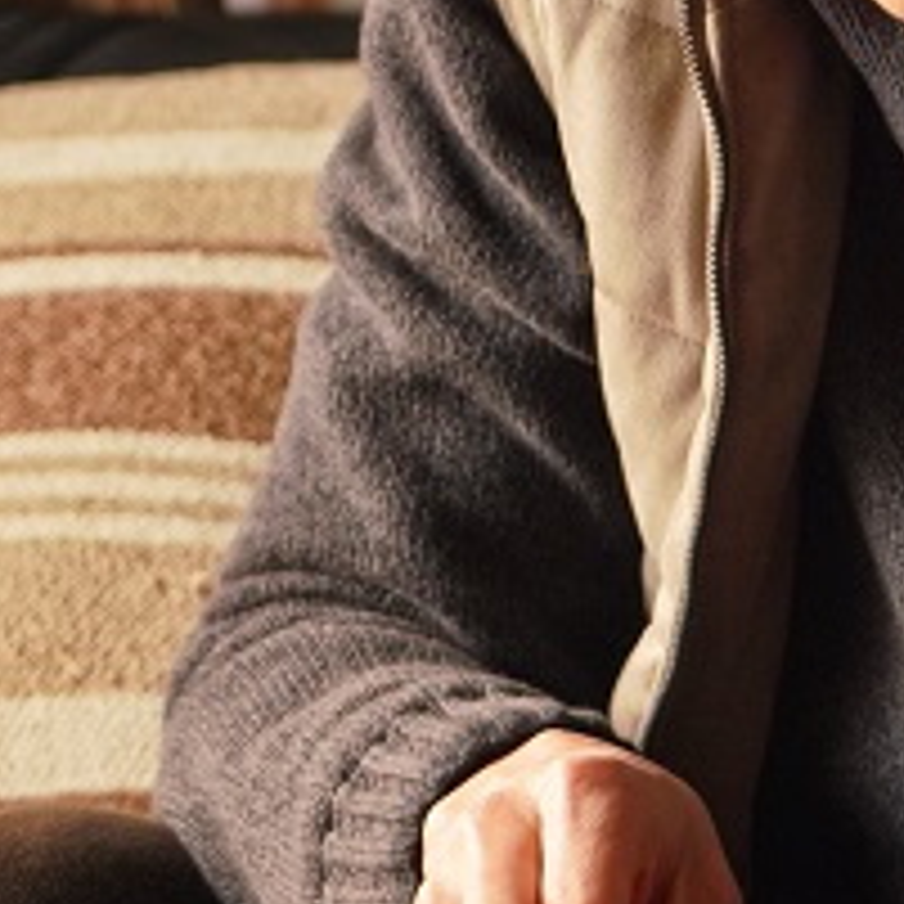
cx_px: 1196
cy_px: 335
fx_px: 8746
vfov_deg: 5.9
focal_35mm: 296
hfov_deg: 5.9
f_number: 4
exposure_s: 1/80
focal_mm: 70
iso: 320
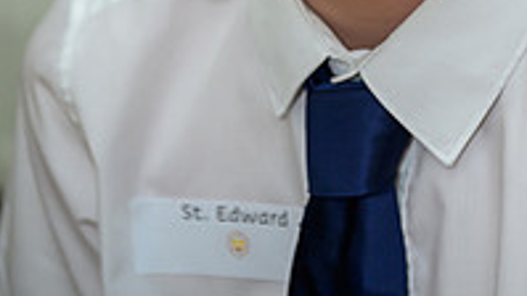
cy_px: -291
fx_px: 3438
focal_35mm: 246
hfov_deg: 8.8
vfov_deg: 4.9
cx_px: 376
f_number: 4.5
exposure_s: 1/125
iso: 320
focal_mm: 104
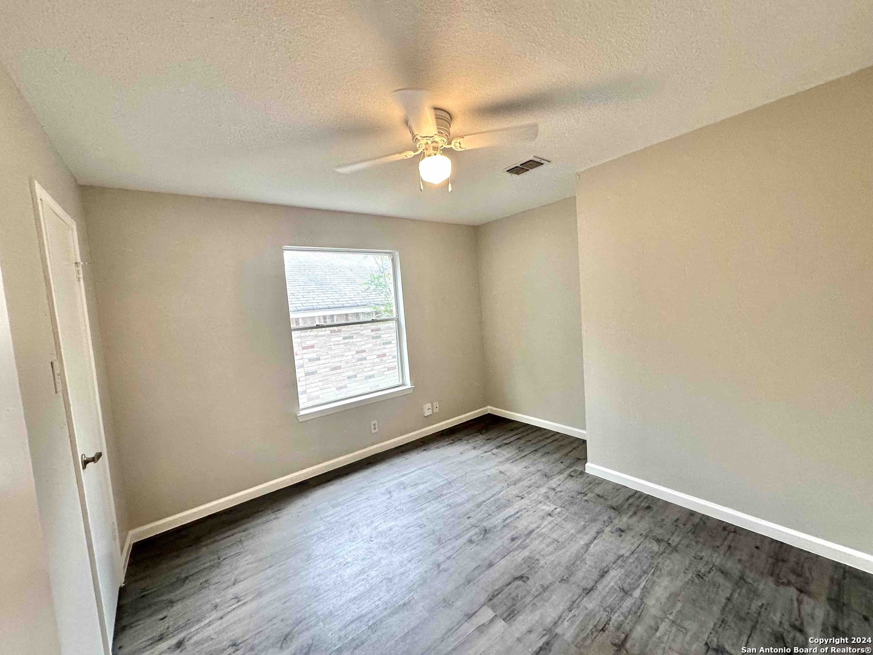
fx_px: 353
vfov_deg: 85.7
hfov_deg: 102.1
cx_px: 436
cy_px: 328
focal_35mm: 14
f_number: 2.2
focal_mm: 2.22
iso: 160
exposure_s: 1/120
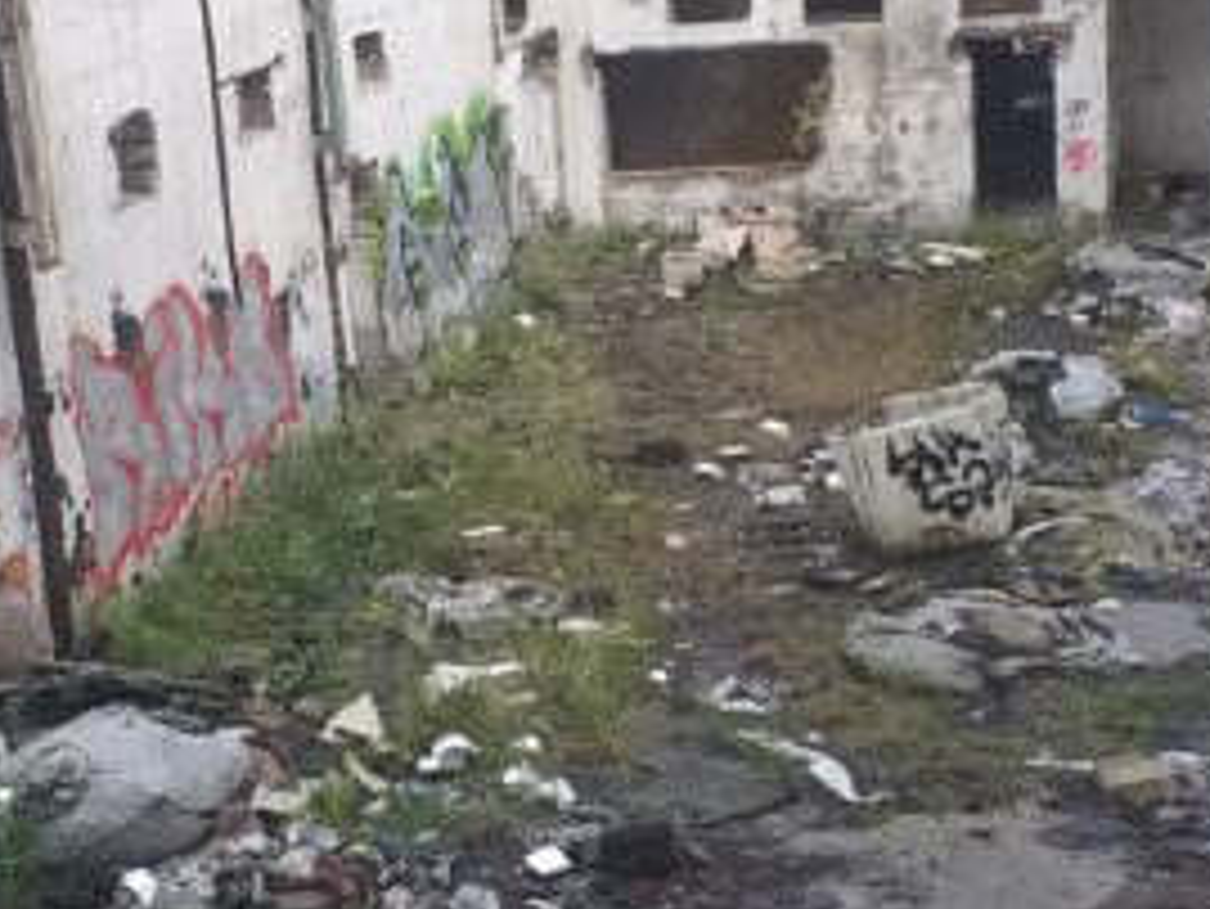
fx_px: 2693
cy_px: 423
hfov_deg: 25.3
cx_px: 558
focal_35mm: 77
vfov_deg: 19.2
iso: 40
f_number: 1.9
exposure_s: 1/100
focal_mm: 3.6
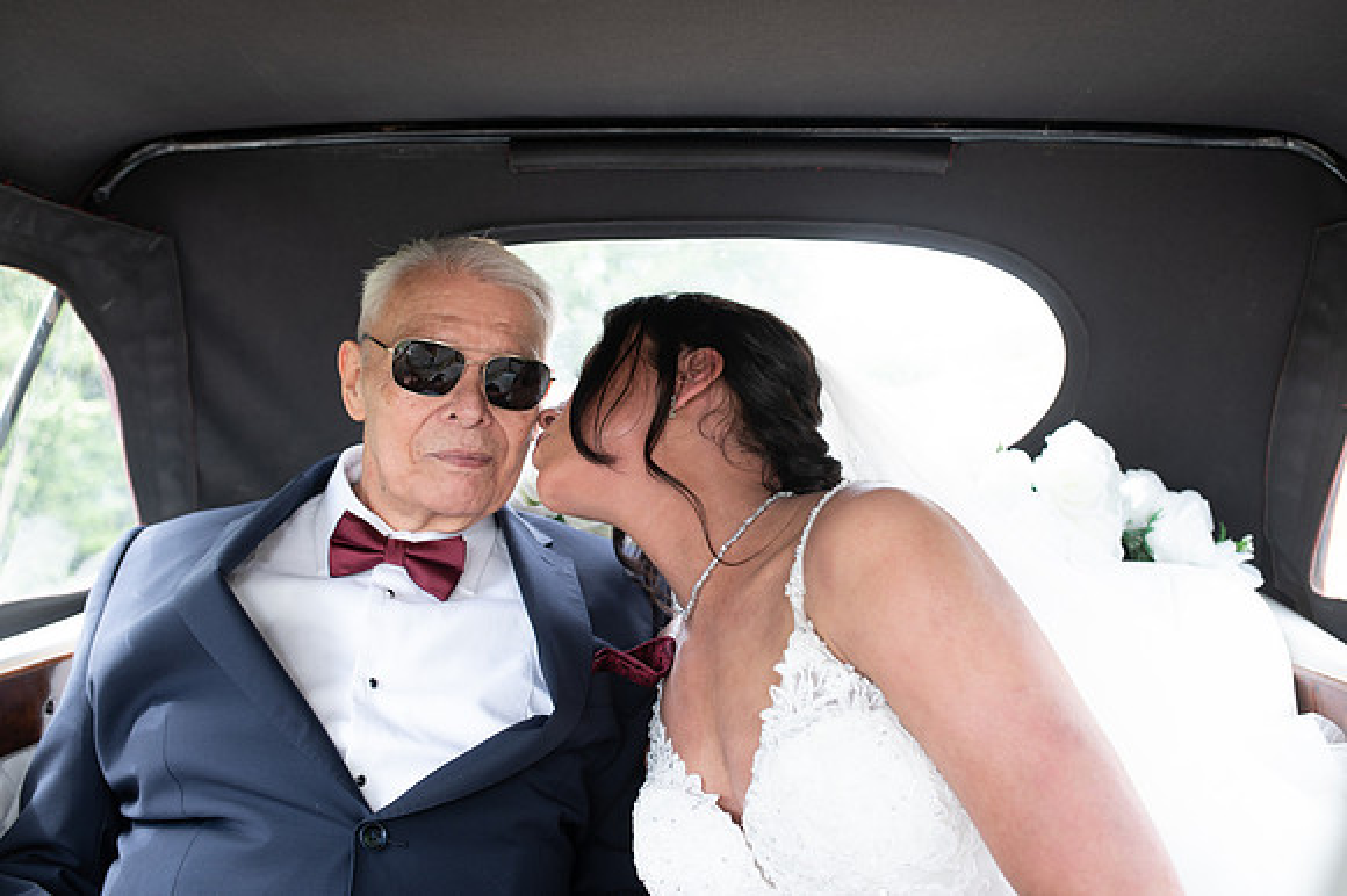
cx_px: 674
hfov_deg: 54.5
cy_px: 448
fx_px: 1309
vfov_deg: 37.8
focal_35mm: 35
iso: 250
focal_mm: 35
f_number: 4
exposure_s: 1/125
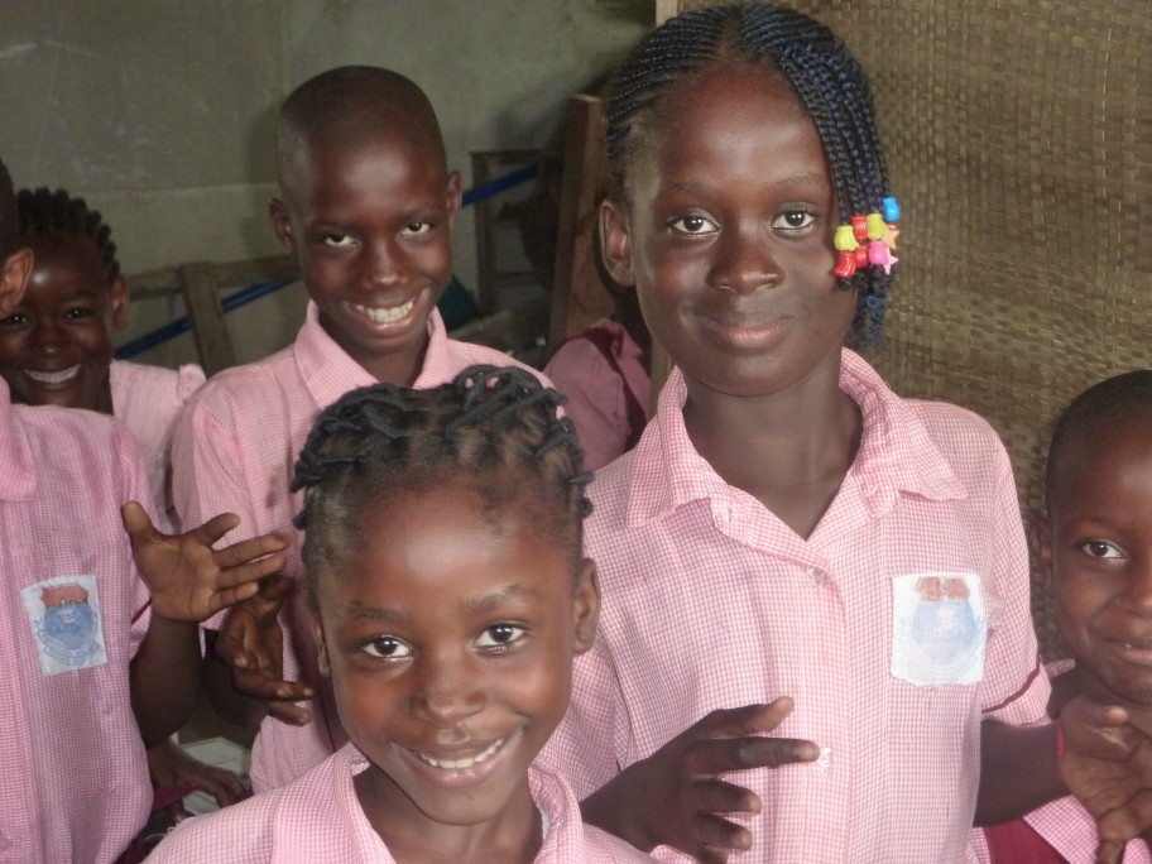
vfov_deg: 16.4
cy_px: 432
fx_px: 2995
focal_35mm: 90
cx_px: 576
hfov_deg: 21.8
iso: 400
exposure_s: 1/40
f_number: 4.3
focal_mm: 14.7
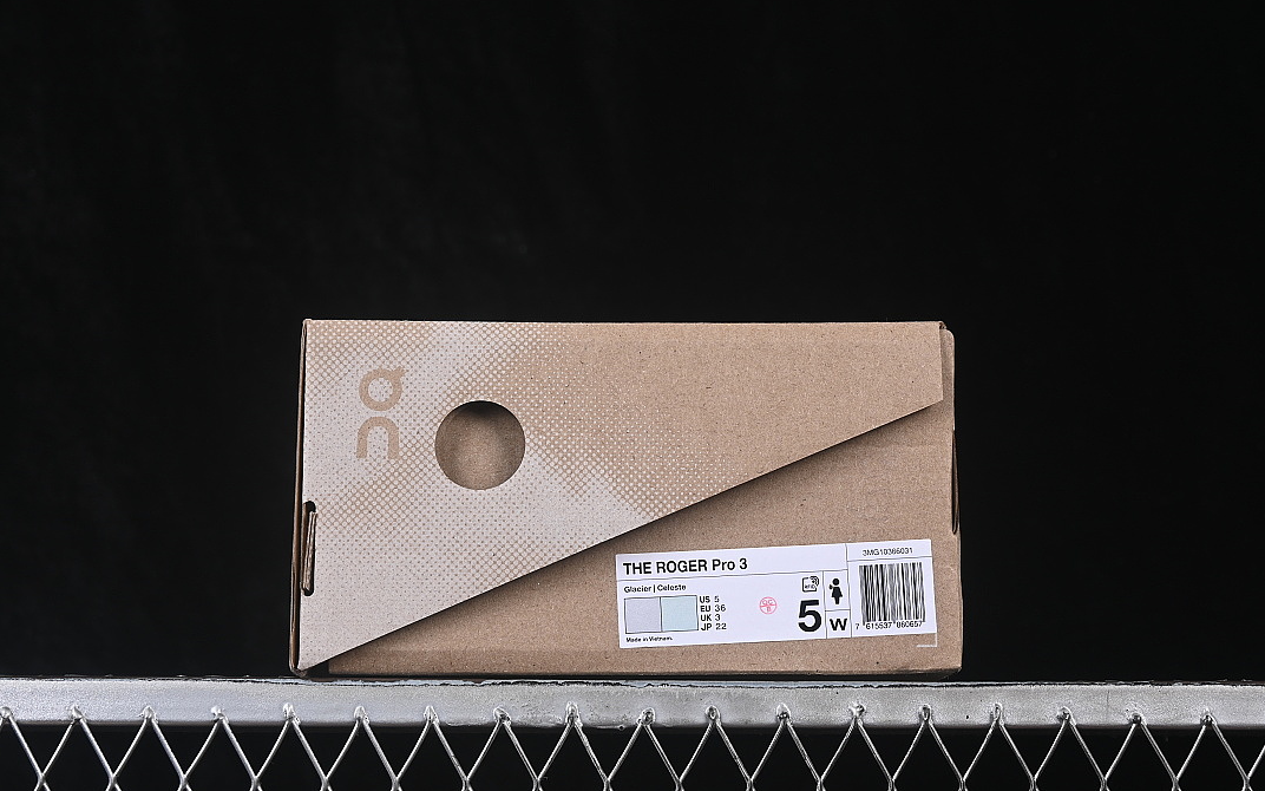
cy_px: 417
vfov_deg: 16.9
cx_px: 636
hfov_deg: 26.8
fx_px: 2655
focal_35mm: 77
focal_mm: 50
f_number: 8
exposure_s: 1/80
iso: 160
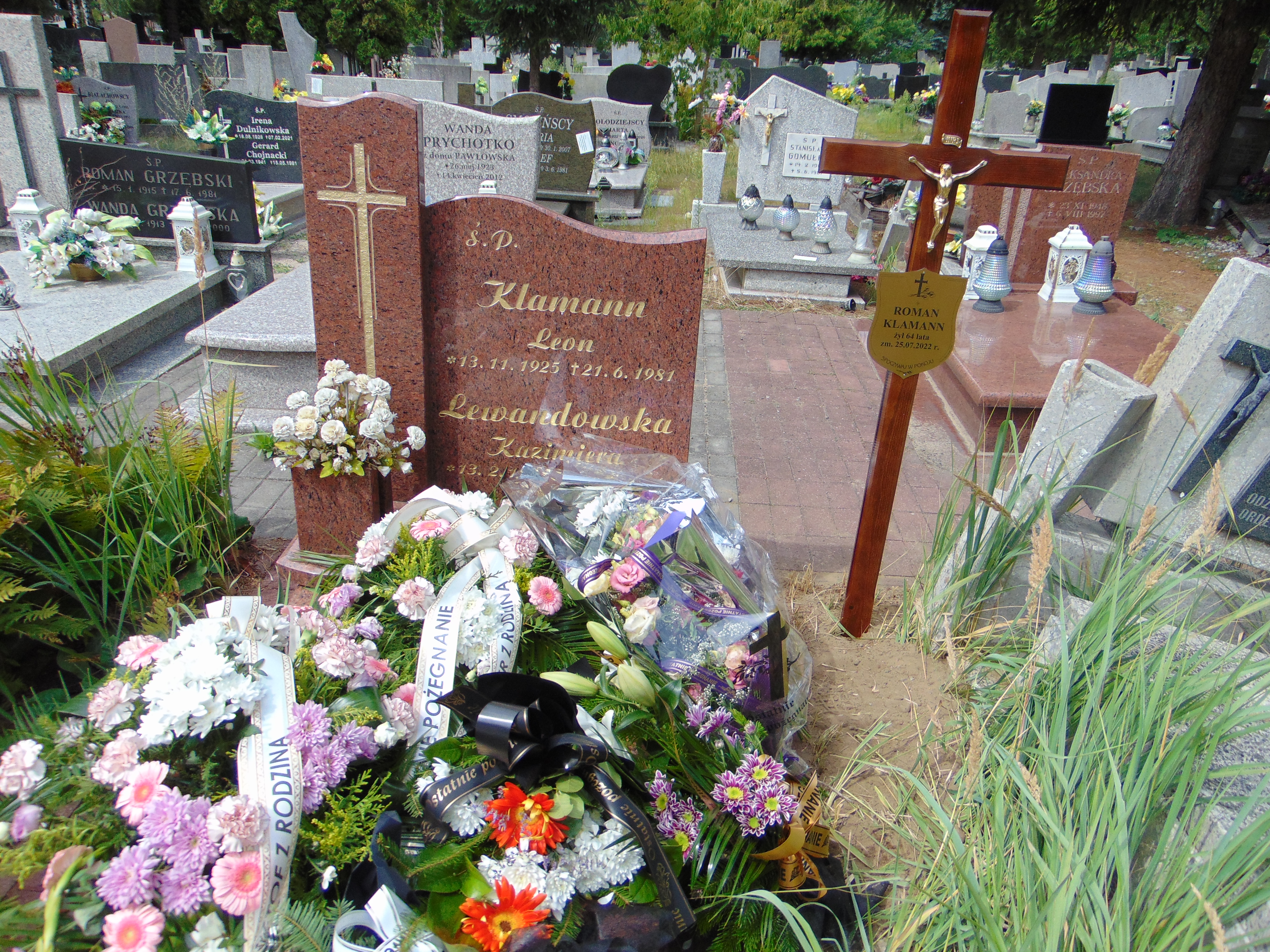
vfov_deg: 54.9
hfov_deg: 69.4
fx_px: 917
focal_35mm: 25
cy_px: 476
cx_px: 635
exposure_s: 1/640
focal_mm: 4.5
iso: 80
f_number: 3
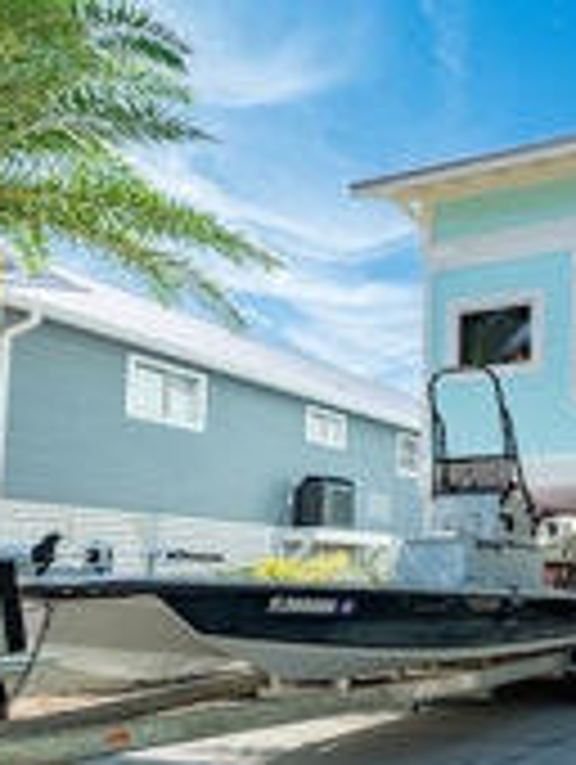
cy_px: 536
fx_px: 708
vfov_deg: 55.1
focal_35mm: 32
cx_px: 709
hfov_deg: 34.4
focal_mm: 14
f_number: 8
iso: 400
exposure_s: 1/6400
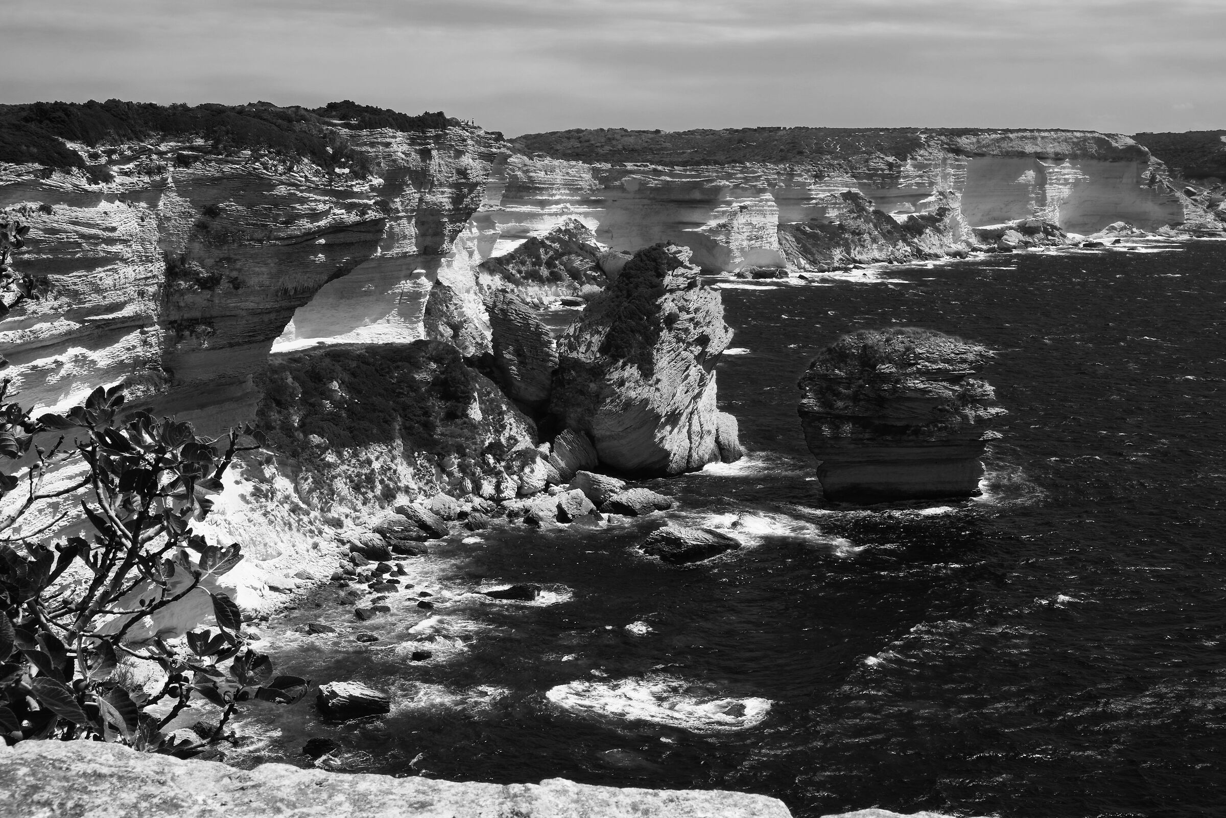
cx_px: 613
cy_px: 409
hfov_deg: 45.4
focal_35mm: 43
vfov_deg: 31.2
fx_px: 1464
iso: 200
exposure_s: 1/125
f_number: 14
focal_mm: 28.9
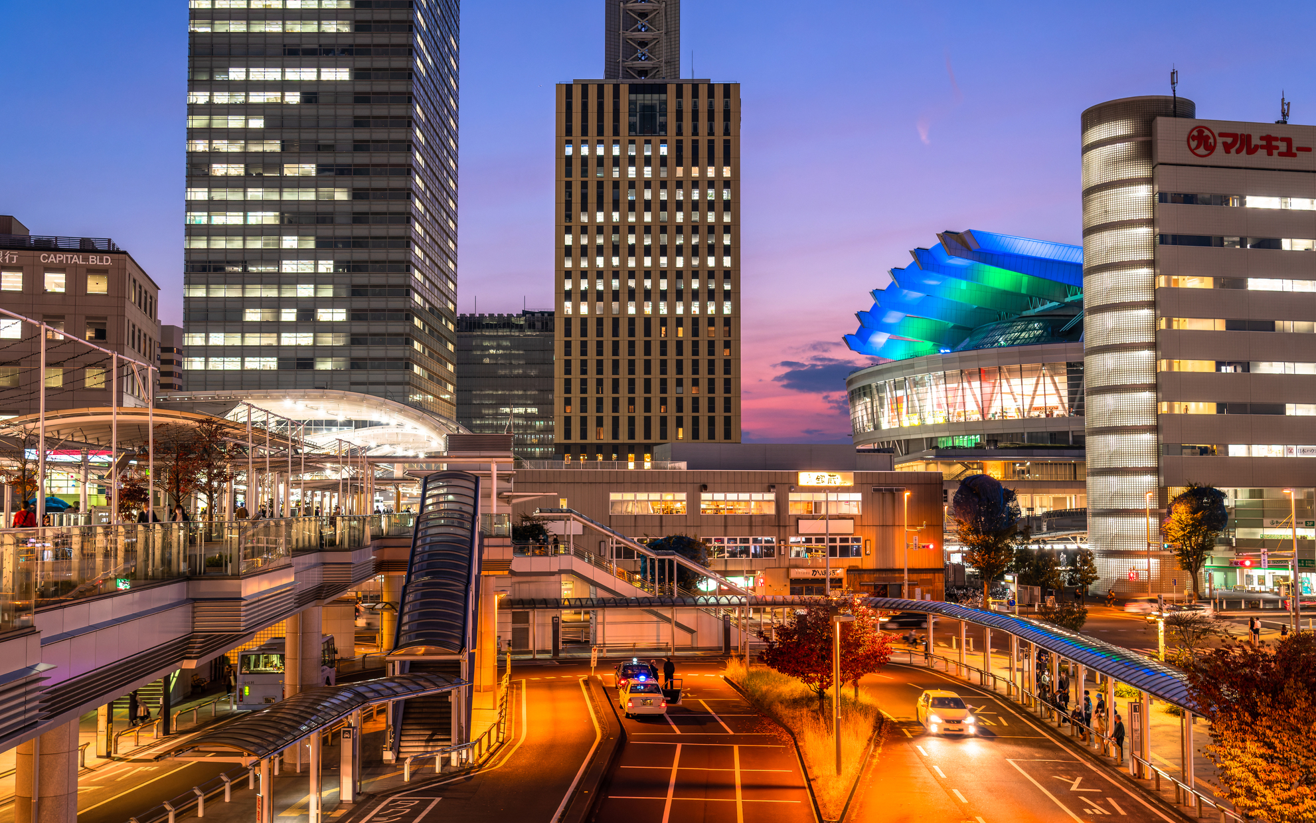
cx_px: 661
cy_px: 422
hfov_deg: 54.0
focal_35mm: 36
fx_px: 1291
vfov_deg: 35.3
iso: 1000
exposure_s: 1/10
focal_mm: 35
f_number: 5
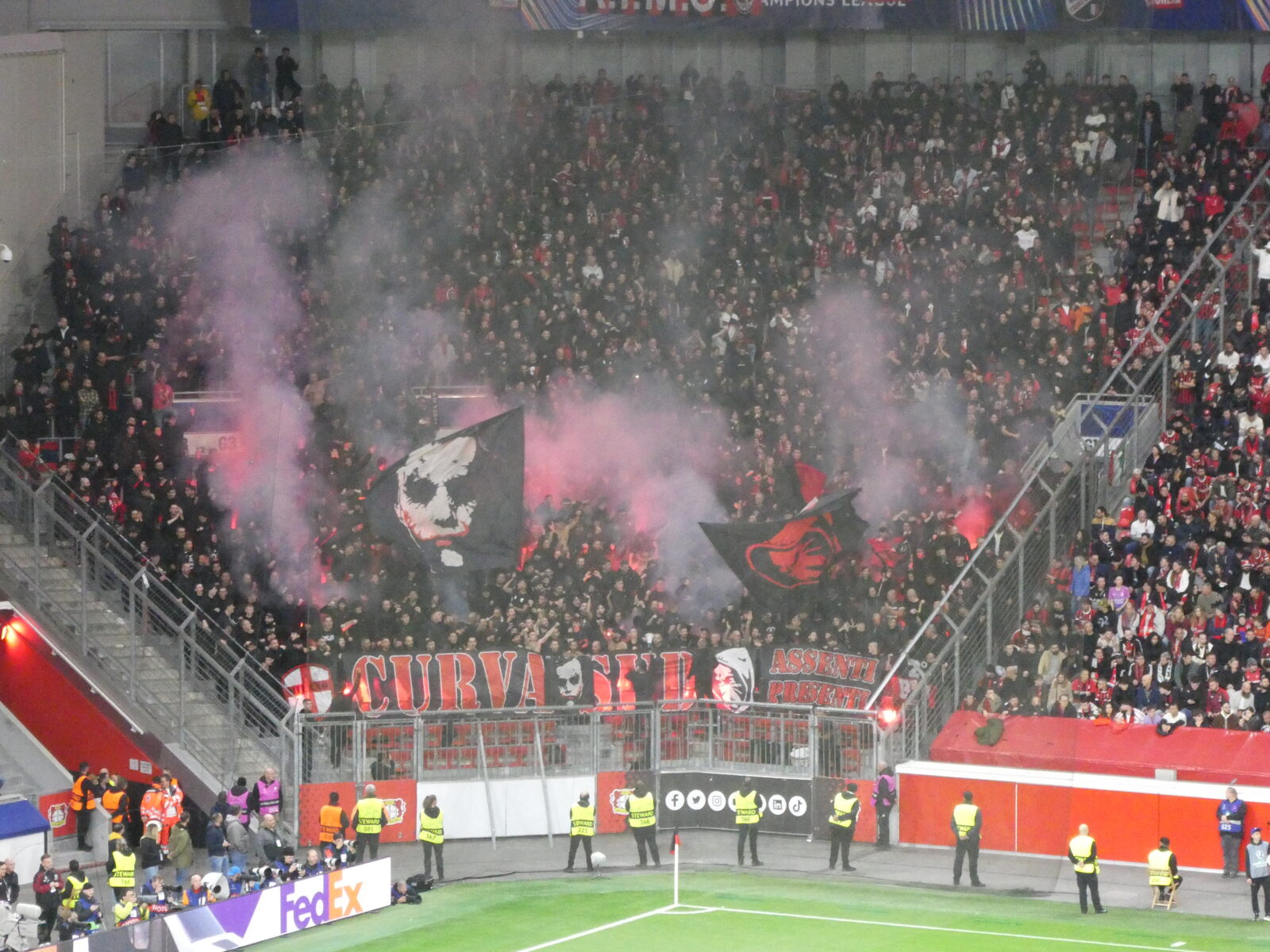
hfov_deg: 12.3
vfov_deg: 9.3
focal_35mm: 160
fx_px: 5870
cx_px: 635
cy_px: 476
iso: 2000
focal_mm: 28.7
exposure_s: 1/125
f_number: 5.5
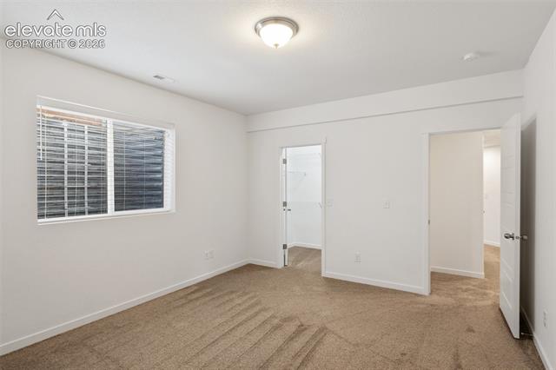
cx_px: 278
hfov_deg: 90.0
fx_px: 278
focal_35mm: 18
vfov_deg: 67.3
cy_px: 185
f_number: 11
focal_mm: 18
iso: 160
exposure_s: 2
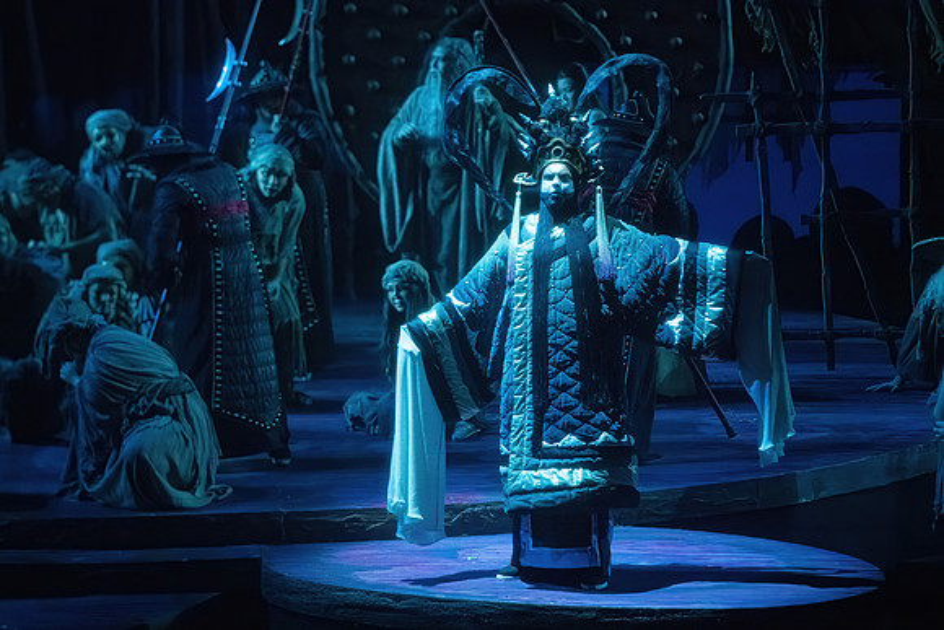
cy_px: 315
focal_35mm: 200
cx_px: 472
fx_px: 5245
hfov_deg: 10.3
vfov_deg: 6.9
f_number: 4.5
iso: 20000
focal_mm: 200
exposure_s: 1/400
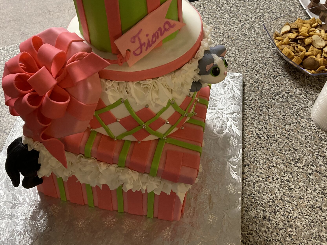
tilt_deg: -47.7
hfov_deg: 43.5
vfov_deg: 33.0
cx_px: 119
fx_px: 406
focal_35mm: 43
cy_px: 65
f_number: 1.8
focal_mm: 3.99
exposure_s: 1/60
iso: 125
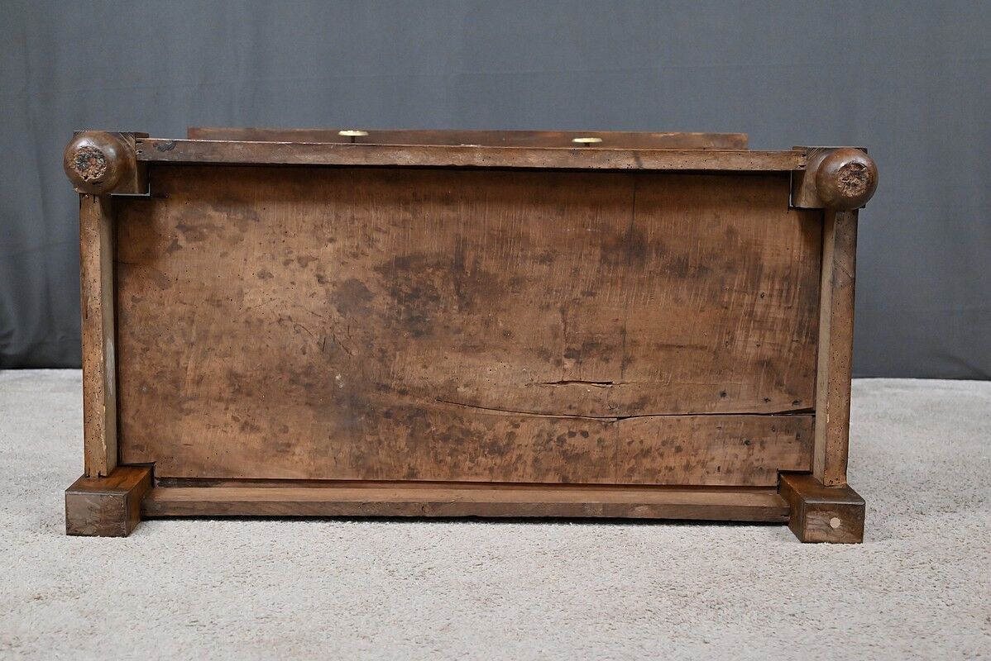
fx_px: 1377
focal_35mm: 50
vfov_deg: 27.0
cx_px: 496
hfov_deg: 39.6
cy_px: 330
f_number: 6.3
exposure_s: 1/80
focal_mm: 50
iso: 5000
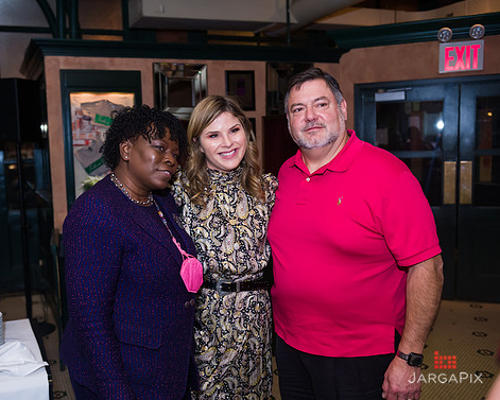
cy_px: 201
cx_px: 202
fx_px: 548
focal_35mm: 37
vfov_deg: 40.1
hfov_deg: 48.8
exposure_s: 1/125
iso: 1000
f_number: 3.2
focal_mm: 32
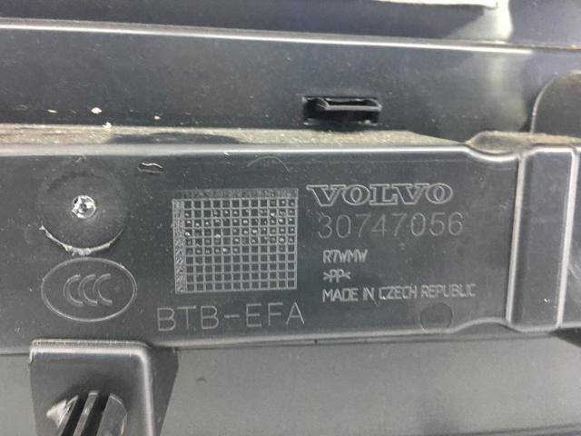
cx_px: 290
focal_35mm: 29
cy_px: 218
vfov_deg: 48.2
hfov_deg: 61.7
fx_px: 487
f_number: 2.2
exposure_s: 1/33
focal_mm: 4.15
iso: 160
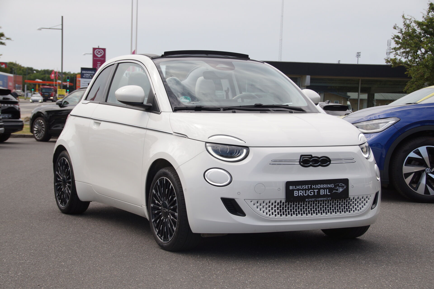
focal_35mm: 68
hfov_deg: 29.9
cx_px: 217
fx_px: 813
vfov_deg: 20.1
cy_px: 144
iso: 100
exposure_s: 1/200
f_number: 8
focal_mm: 45
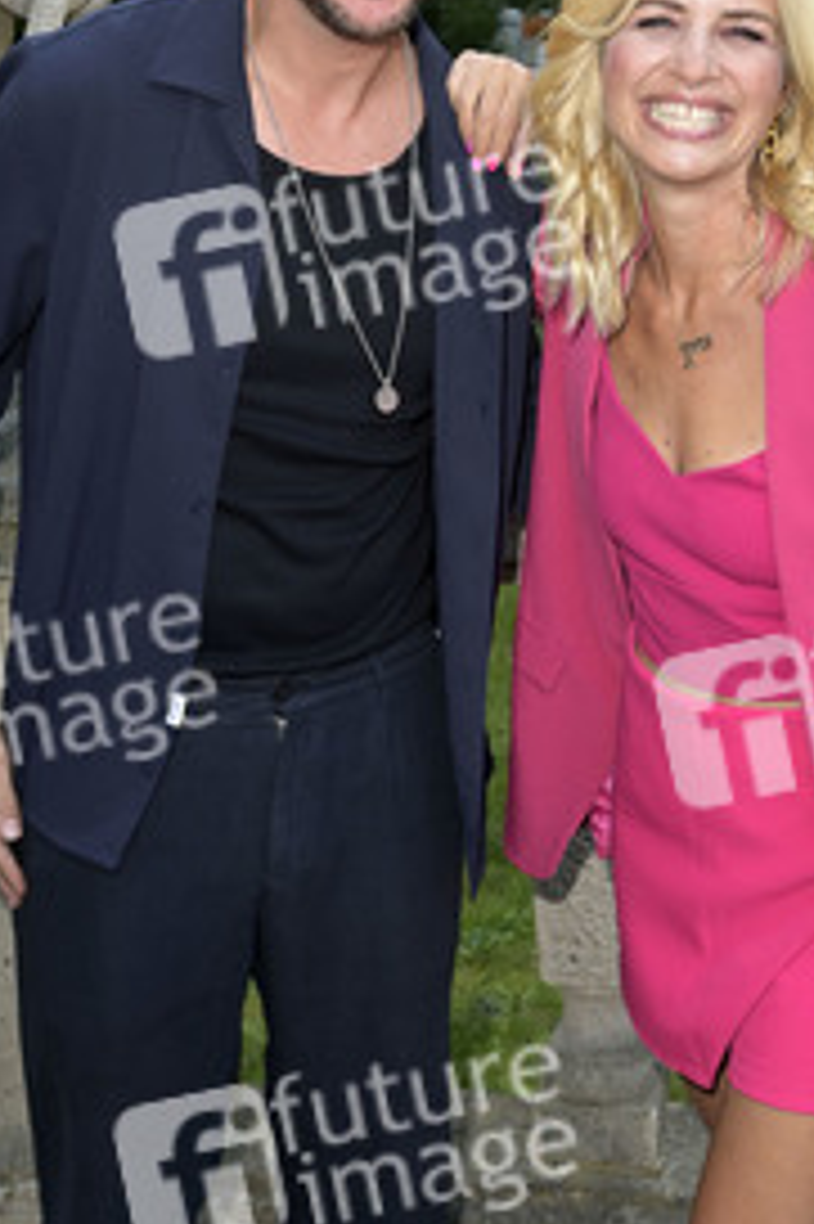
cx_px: 477
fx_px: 1596
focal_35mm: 47
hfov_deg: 28.6
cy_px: 477
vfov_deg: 41.7
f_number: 5.6
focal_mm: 32
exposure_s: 1/60
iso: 1250
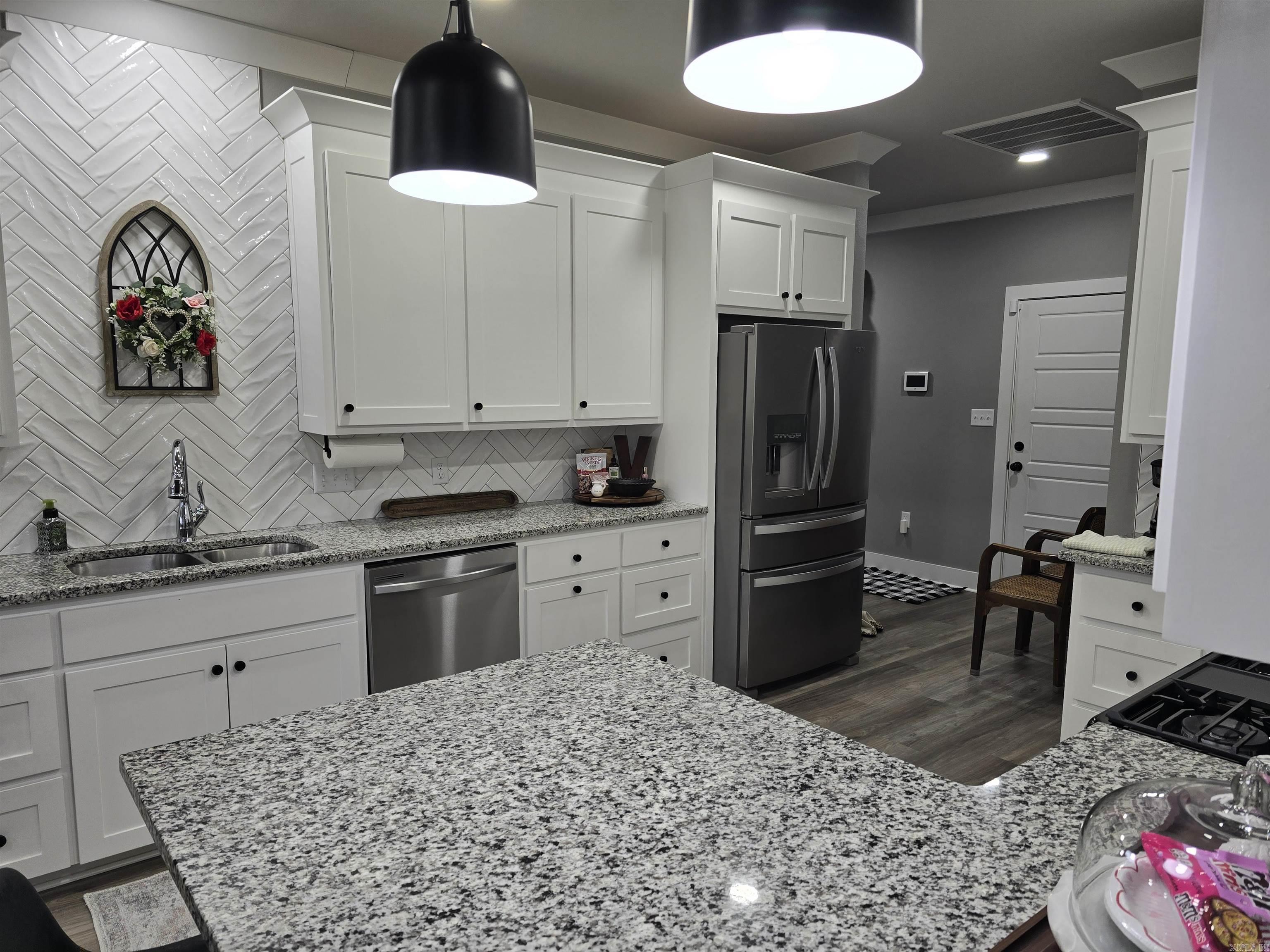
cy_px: 476
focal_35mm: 23
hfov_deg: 73.9
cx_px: 635
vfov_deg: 58.9
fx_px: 844
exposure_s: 1/120
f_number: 1.7
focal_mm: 6.3
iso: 64
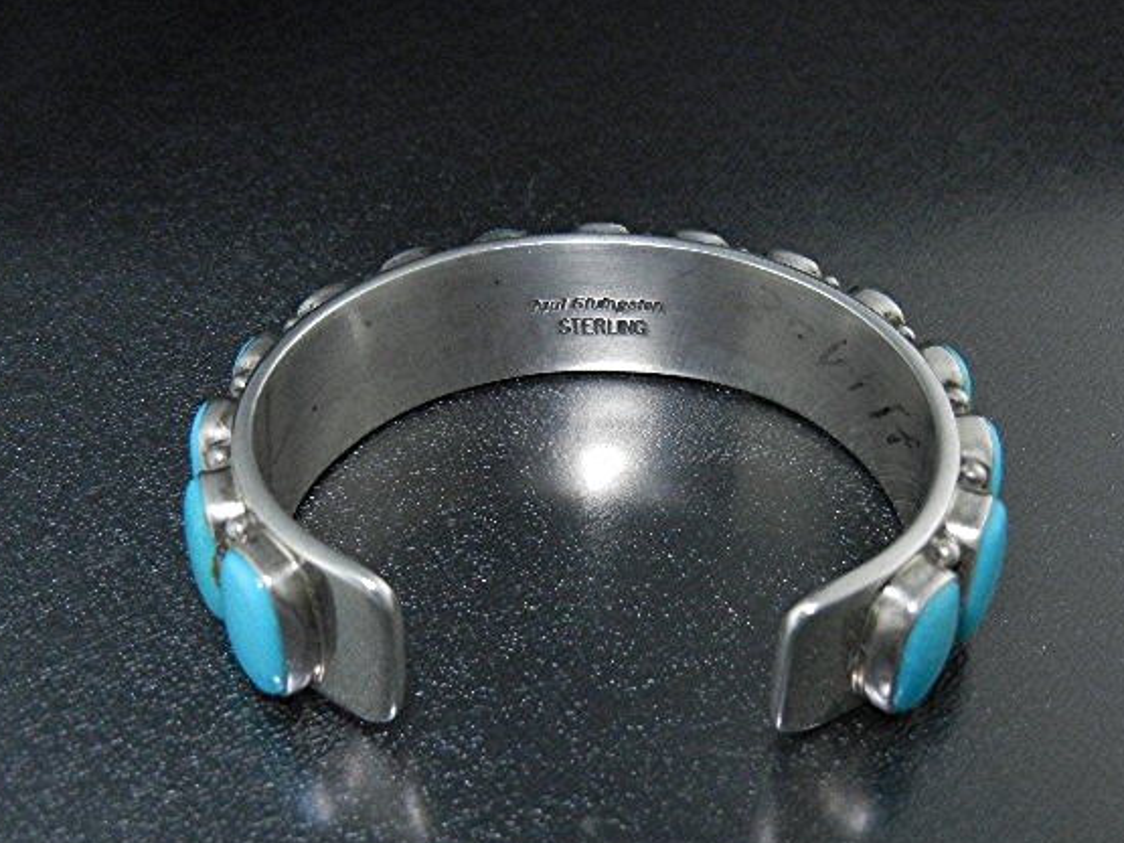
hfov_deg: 42.1
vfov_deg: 32.2
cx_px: 587
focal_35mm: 45
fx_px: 1461
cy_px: 448
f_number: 7.4
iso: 800
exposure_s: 1/30
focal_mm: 7.1
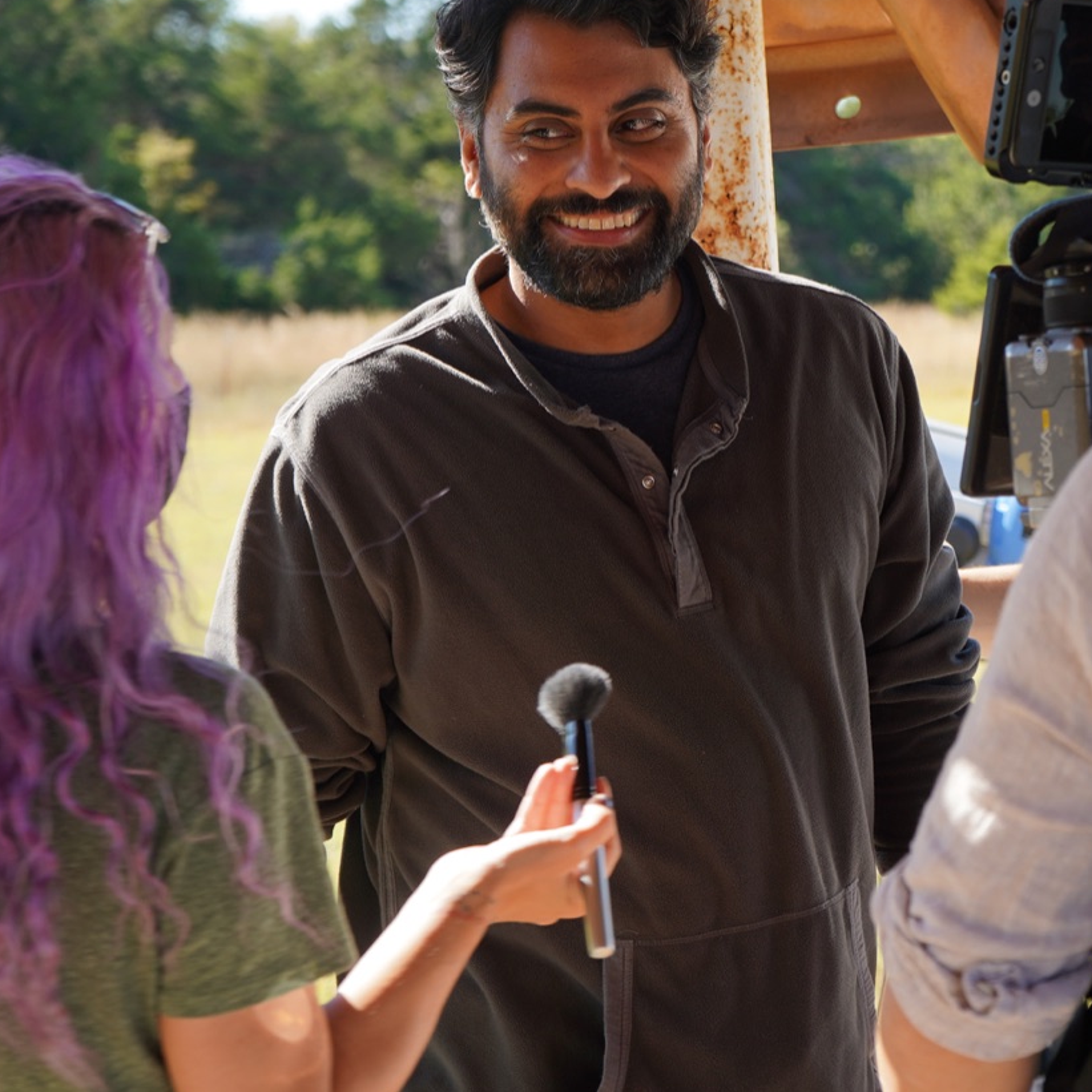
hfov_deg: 18.0
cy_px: 412
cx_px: 854
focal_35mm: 96
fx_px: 3426
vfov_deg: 18.1
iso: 100
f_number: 5
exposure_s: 1/160
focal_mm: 58
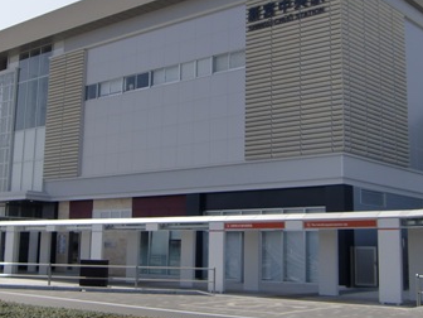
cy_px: 134
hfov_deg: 33.8
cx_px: 189
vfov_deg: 25.6
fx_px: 697
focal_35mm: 57
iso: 64
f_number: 7.2
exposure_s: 1/250
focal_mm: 5.8
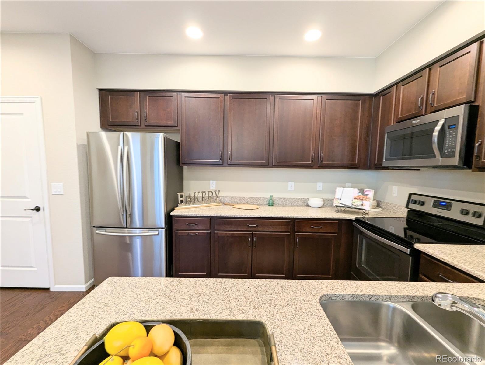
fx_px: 182
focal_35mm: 13
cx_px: 242
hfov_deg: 106.1
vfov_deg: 90.1
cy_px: 182
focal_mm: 1.95
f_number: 2.2
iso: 105
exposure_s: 1/30
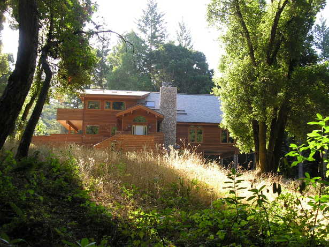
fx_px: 361
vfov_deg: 37.7
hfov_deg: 49.0
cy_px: 124
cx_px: 164
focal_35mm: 38
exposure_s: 1/90
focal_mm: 7.8
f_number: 4
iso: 100
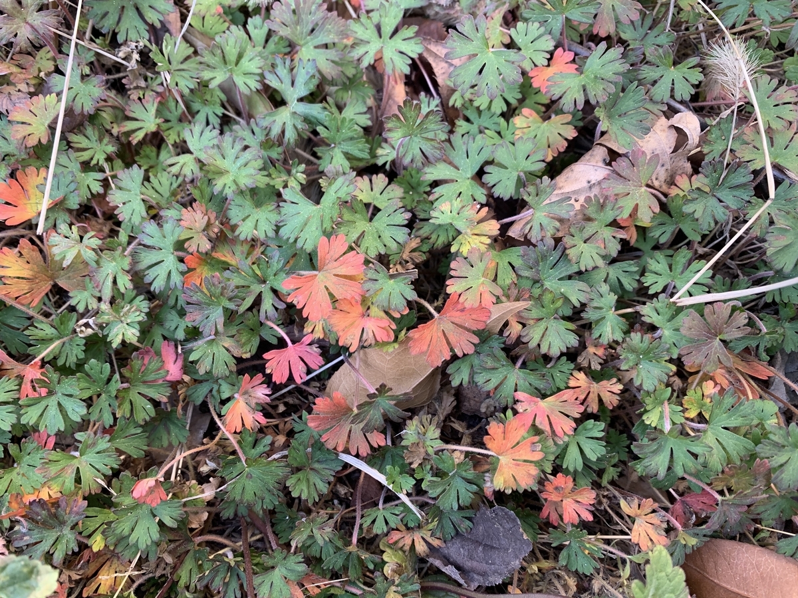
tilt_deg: -72.7
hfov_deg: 67.3
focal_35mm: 26
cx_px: 399
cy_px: 299
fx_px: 599
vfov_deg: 53.1
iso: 100
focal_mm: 4.25
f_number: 1.8
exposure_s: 1/119
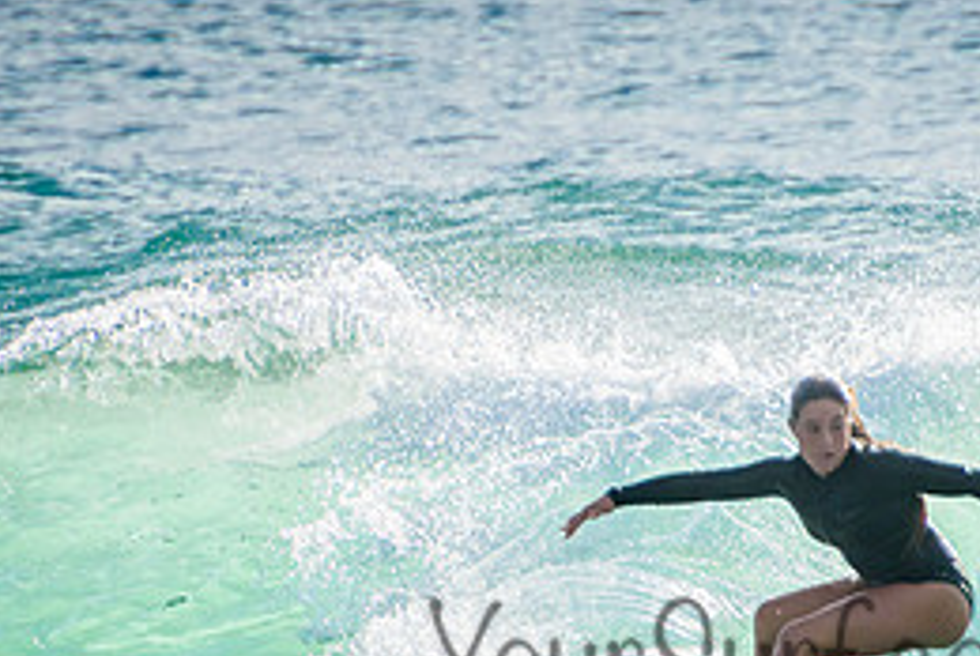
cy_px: 624
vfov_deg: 1.0
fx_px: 36409
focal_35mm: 1336
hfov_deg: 1.5
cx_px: 818
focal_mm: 400
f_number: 5.6
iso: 320
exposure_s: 1/2000
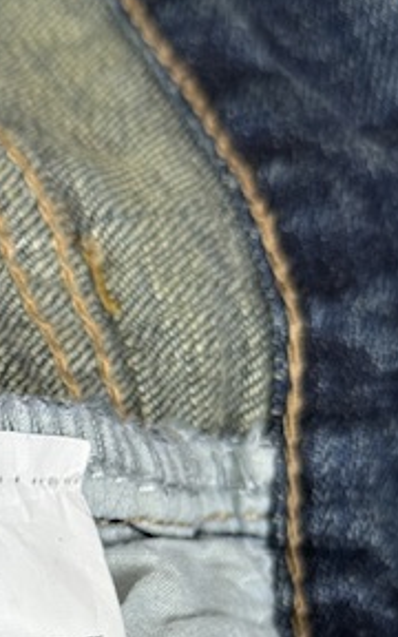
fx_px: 1961
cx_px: -33
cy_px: 641
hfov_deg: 11.4
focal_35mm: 113
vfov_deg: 18.0
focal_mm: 6.76
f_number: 1.78
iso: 64
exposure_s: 1/100
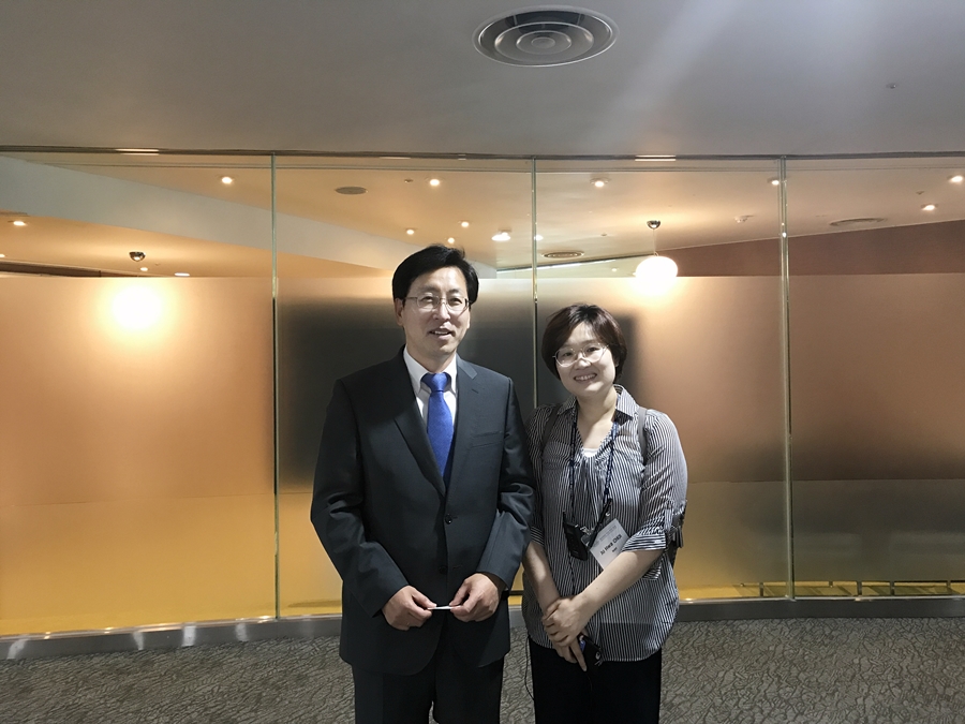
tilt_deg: -0.4
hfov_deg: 63.4
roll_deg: +0.7
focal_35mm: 28
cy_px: 362
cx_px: 482
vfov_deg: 49.7
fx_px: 781
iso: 50
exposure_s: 1/15
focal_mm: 3.99
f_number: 1.8
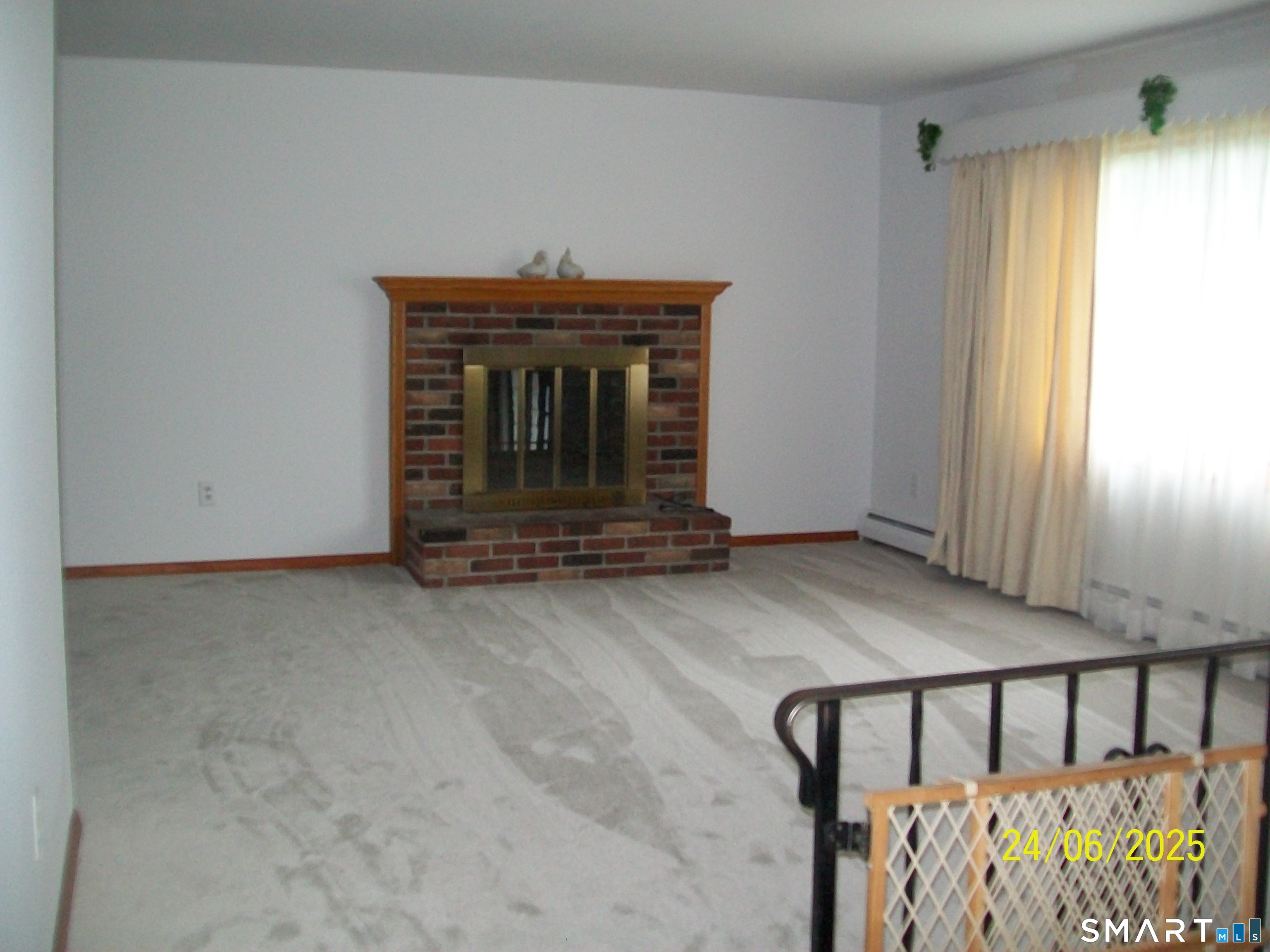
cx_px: 635
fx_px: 1321
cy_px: 476
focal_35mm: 36
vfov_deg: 39.7
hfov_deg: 51.4
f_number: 2.7
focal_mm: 6
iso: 160
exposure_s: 1/60
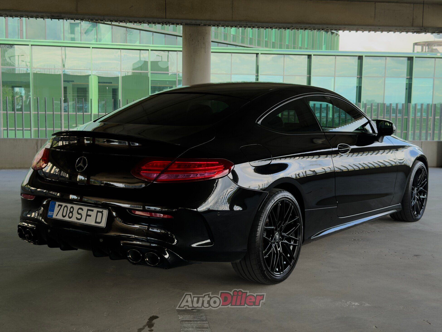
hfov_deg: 39.7
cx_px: 221
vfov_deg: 30.3
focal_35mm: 48
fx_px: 613
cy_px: 166
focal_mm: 6.76
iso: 80
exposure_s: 1/411
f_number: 1.78
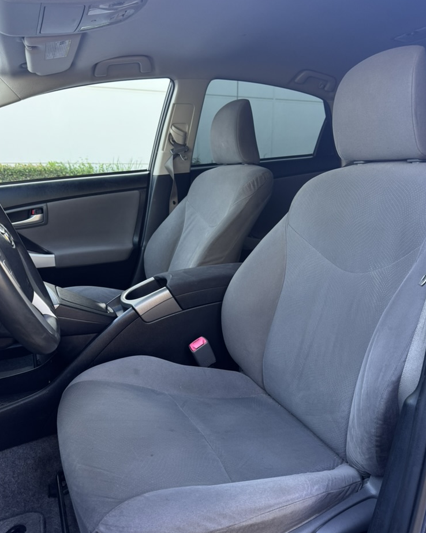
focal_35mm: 26
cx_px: 207
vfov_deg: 66.0
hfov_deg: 54.9
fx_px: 410
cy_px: 250
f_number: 1.78
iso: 160
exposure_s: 1/121
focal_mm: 6.76
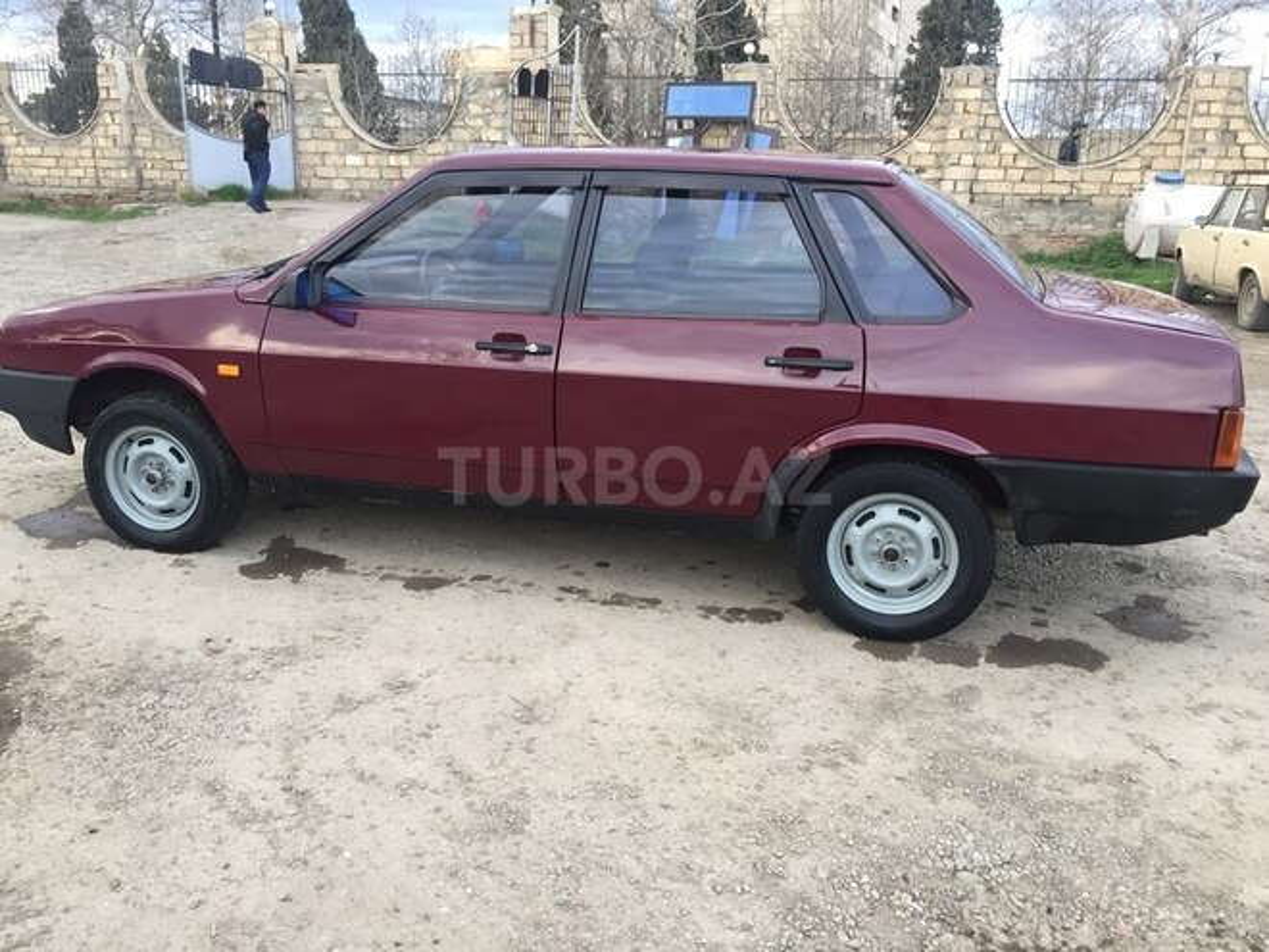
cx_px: 634
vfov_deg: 48.2
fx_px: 1063
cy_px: 476
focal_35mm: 29
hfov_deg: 61.7
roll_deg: -0.6
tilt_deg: -16.5
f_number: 2.2
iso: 32
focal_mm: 4.15
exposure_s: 1/33
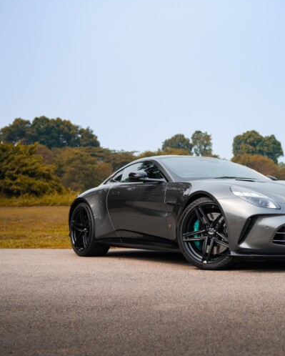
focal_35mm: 58
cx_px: 218
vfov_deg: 32.5
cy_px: 174
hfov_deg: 25.9
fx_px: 611
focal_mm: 40
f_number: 2.8
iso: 100
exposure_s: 1/1000
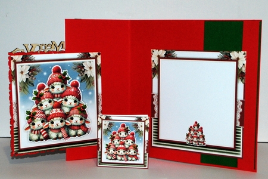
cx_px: 134
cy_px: 90
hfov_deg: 53.1
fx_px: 268
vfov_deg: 36.9
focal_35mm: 36
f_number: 4
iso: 200
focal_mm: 24
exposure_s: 1/60
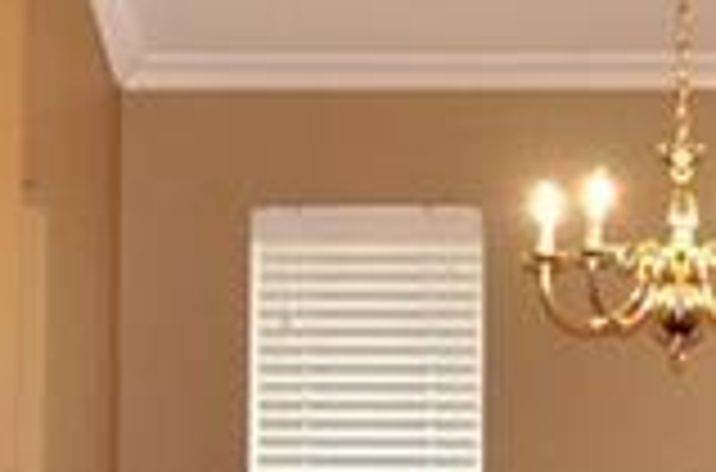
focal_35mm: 174
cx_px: 626
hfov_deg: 11.8
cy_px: 555
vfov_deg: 7.8
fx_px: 3450
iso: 800
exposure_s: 1/60
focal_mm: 18
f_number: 3.5
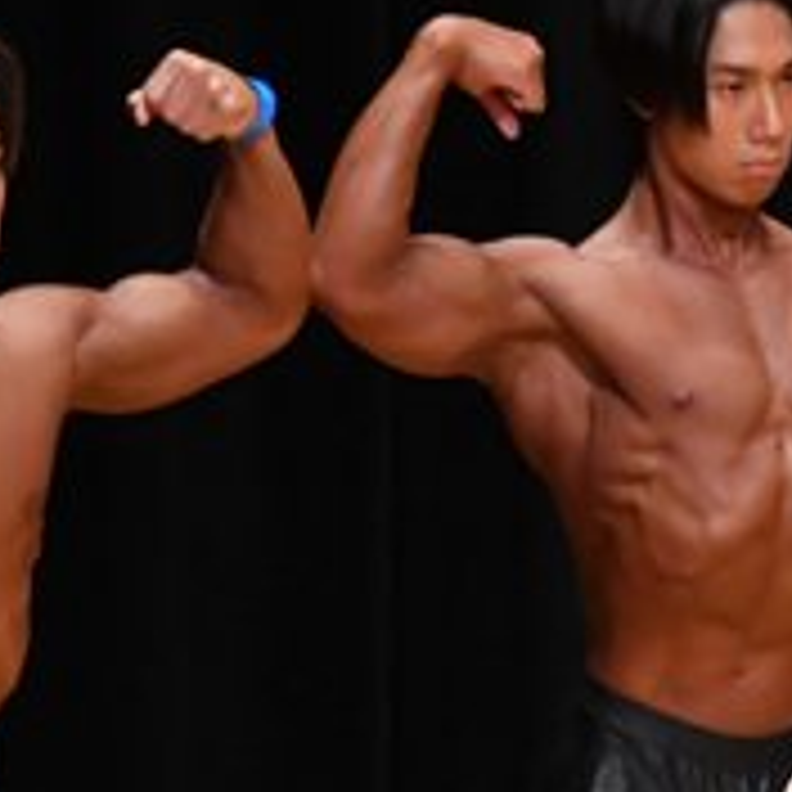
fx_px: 24720
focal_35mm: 955
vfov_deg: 1.8
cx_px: 1177
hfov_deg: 1.8
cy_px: 819
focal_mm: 170
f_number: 5.6
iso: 4000
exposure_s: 1/400
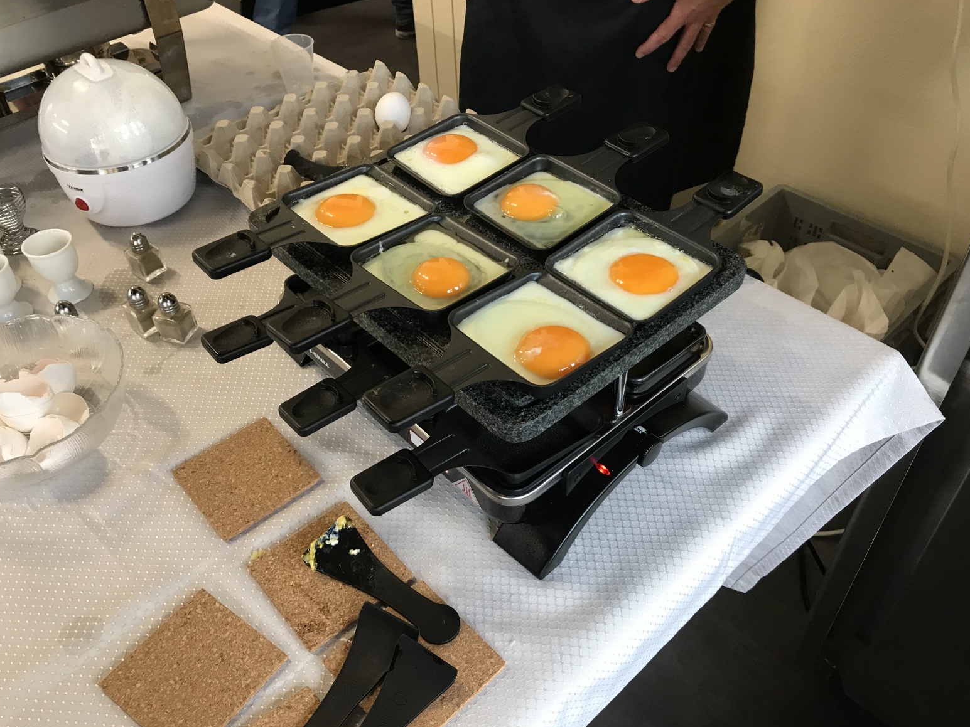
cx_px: 482
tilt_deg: -44.2
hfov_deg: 61.7
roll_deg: +1.6
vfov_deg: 48.2
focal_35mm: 29
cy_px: 369
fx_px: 813
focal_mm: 3.99
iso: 40
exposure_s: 1/20
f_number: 1.8
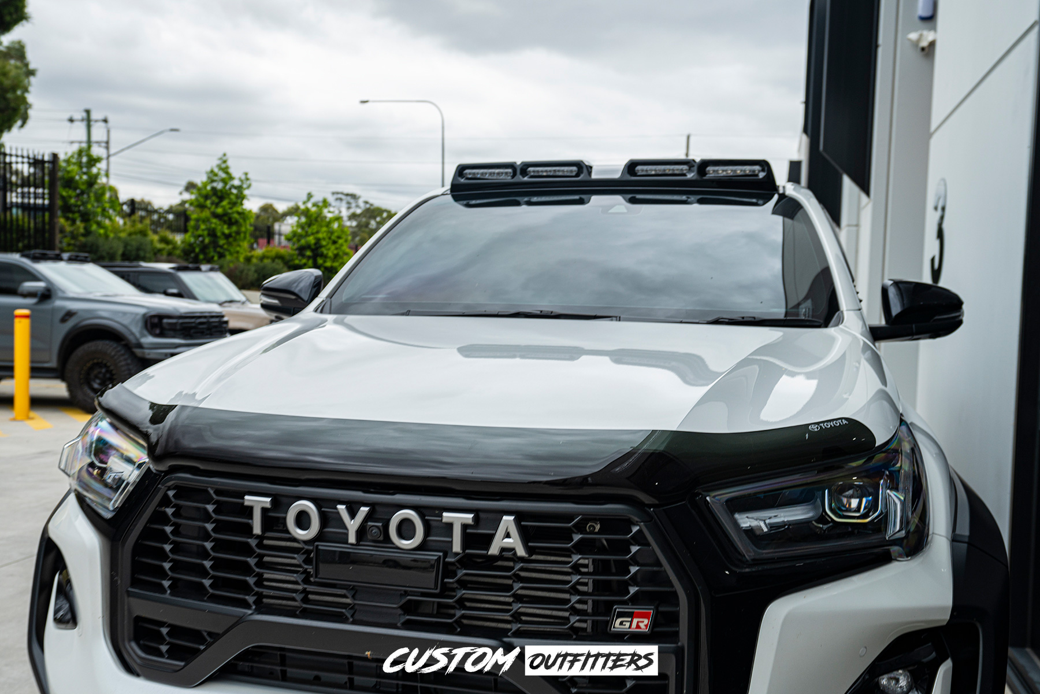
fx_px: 895
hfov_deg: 60.3
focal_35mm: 31
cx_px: 520
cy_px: 347
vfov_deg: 42.3
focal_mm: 31
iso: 100
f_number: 5
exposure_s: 1/100
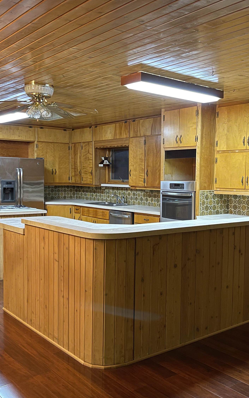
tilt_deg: -4.2
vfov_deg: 54.0
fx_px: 391
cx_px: 147
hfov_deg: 35.2
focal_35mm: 36
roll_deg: -0.7
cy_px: 198
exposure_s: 1/60
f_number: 1.6
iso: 500
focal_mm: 5.1
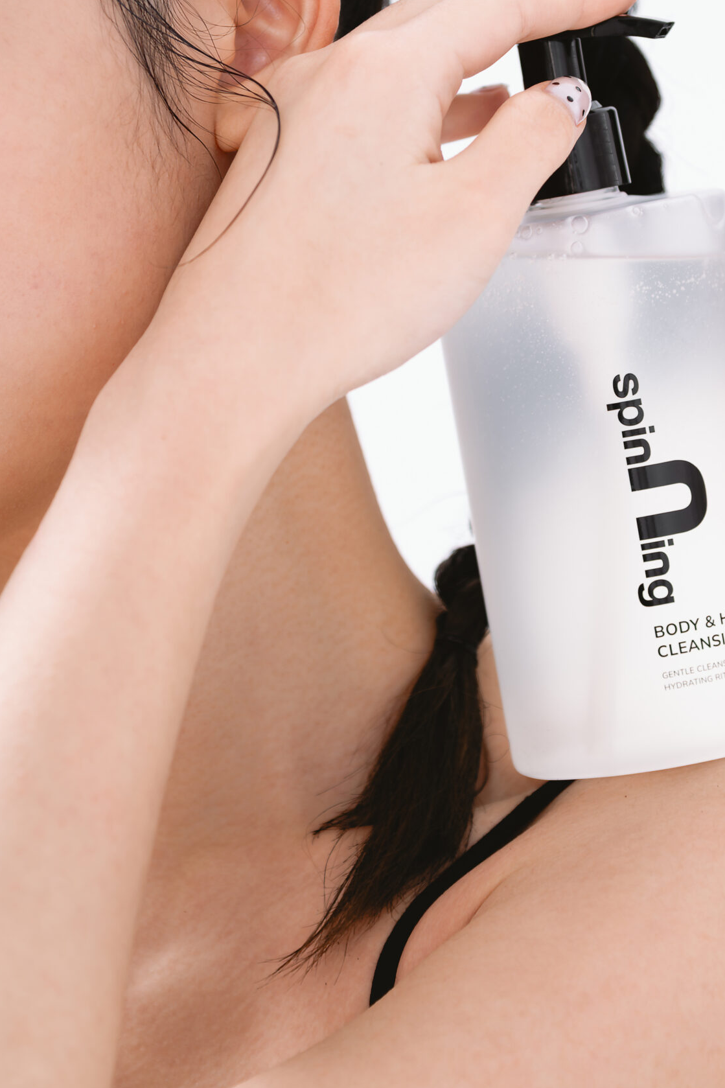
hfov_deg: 7.5
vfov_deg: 11.2
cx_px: 498
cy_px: 400
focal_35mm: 183
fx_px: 5529
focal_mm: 120
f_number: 9
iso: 250
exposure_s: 1/125
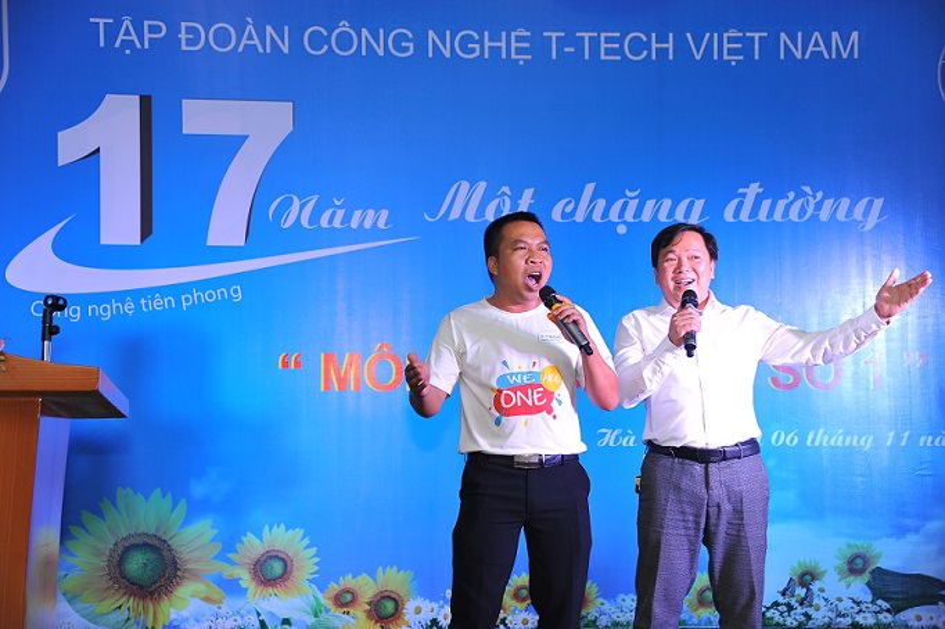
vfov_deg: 26.0
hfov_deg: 38.2
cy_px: 314
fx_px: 1364
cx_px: 472
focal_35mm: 52
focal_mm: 52
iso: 800
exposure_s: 1/250
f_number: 4
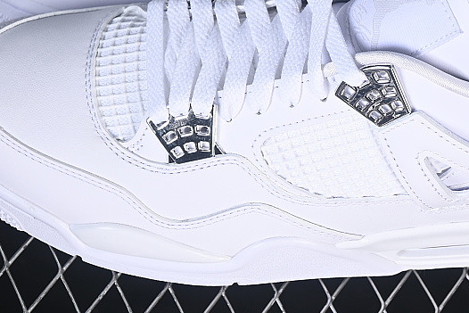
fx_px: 2007
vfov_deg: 8.9
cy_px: 13
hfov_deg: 13.3
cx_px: 297
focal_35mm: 154
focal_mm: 50
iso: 160
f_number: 7.1
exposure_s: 1/80
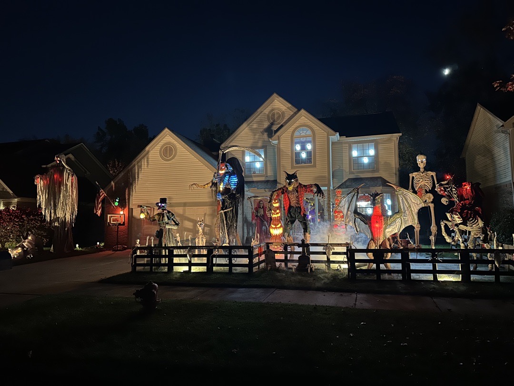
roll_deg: +0.8
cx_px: 257
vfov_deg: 56.8
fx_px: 356
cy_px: 193
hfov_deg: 71.6
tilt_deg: +5.8
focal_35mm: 24
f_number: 1.78
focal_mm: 6.86
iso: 1250
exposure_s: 1/16
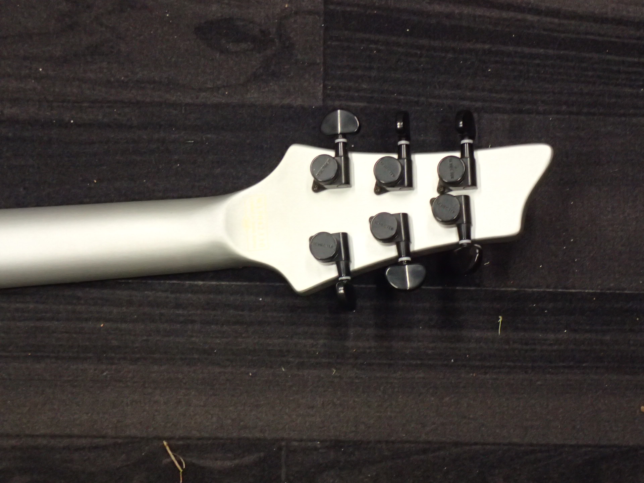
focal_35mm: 91
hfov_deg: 21.5
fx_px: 1693
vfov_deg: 16.2
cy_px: 242
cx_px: 322
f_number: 4.7
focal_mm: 16.48
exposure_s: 1/50
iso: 800
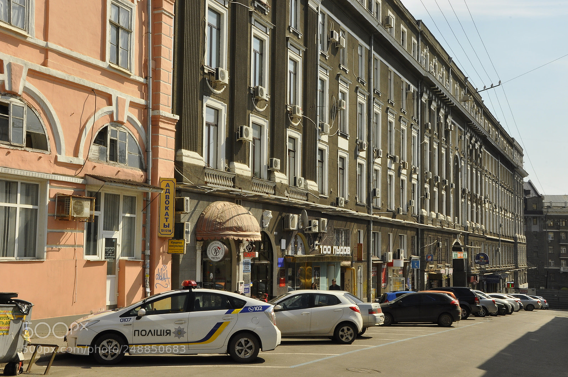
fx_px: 686
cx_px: 284
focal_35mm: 44
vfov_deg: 30.8
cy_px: 188
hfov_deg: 45.0
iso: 320
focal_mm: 29
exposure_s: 1/80
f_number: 25
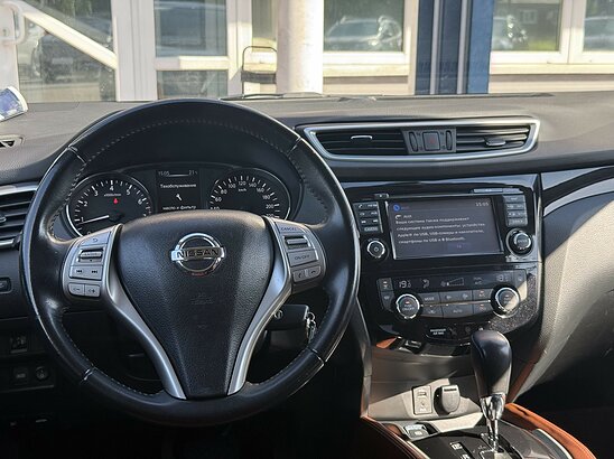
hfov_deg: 39.7
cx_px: 307
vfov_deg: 30.2
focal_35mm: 48
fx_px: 851
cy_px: 230
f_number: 1.78
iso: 64
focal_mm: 6.76
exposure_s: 1/255
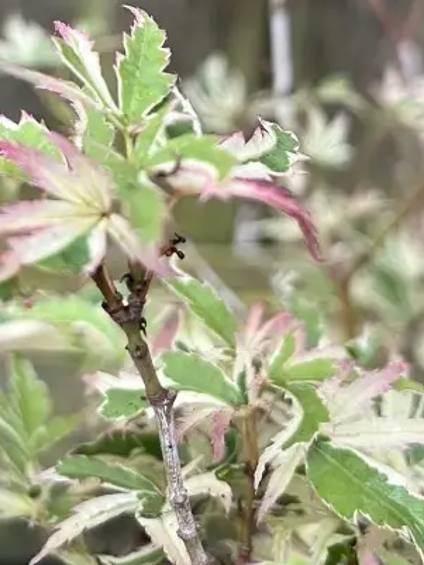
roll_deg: -2.7
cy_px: 86
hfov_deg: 20.8
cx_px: 80
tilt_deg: -35.4
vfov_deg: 27.0
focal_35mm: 70
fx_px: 1143
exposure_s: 1/69
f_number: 1.6
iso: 125
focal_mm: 5.1
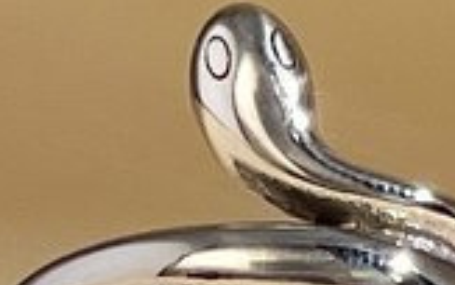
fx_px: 1675
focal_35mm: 135
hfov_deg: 15.5
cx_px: 274
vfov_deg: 9.7
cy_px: 263
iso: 50
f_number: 1.5
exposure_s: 1/422
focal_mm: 5.7
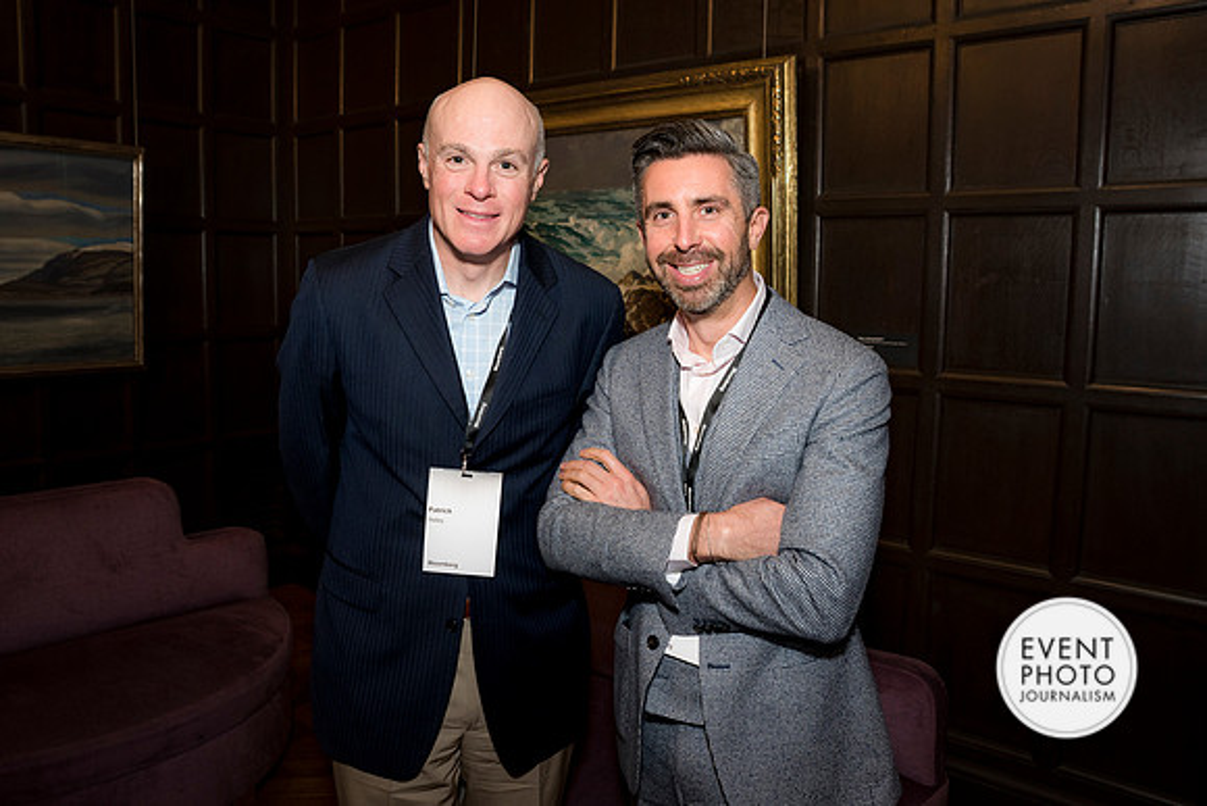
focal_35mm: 28
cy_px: 383
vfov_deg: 45.9
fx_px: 951
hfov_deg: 64.8
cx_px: 606
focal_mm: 26
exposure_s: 1/125
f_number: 5
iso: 800
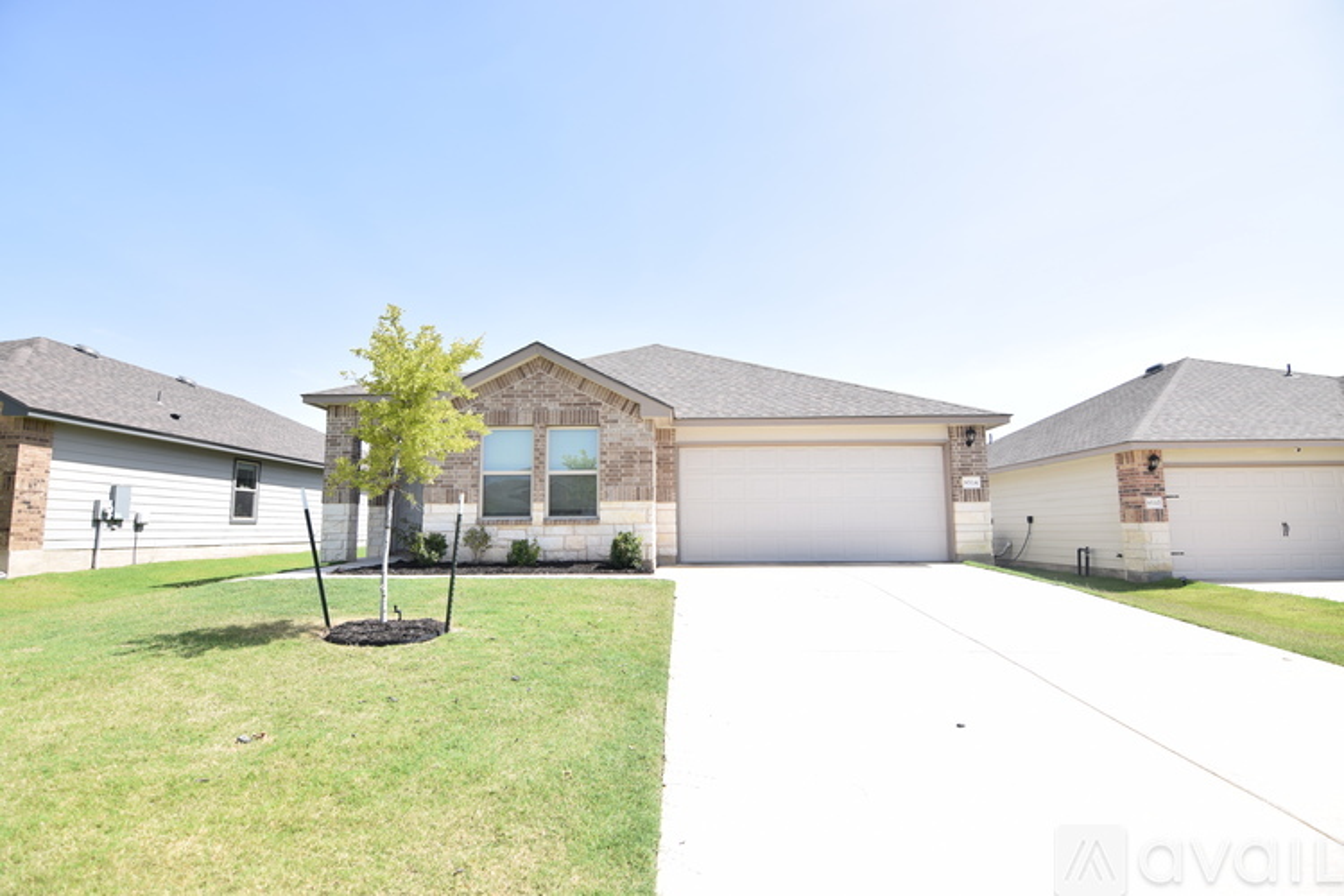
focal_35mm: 16
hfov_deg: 95.0
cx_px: 672
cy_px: 448
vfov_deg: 72.1
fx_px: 616
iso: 100
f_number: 7.1
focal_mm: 11
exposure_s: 1/320
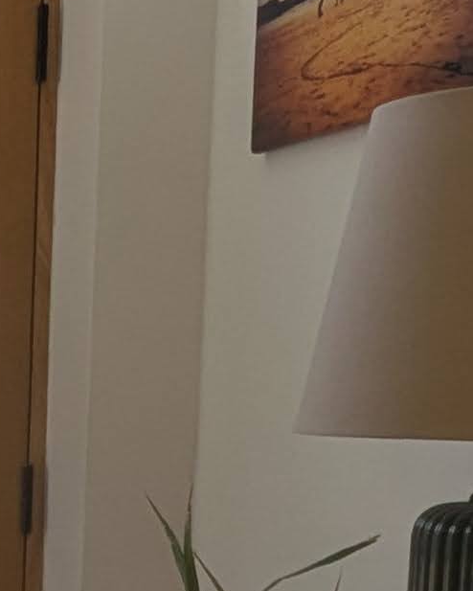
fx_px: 1784
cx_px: -420
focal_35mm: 102
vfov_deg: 18.2
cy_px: 628
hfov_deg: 13.3
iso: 51
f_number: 2.2
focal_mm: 2.35
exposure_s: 1/445
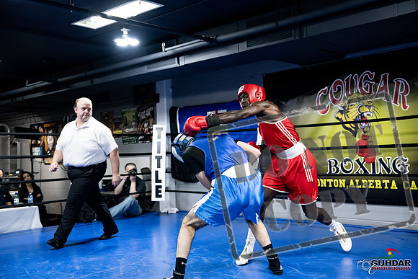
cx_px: 209
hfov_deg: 47.4
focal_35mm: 41
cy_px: 140
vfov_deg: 32.6
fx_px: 476
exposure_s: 1/1000
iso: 8000
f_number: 2.8
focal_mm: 41
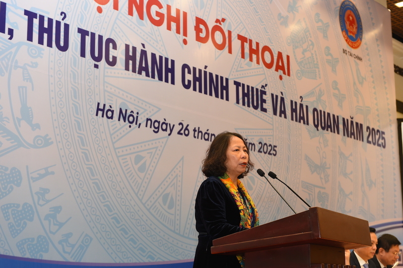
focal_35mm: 70
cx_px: 202
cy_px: 134
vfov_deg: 19.4
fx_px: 783
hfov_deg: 28.8
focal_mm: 70
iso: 800
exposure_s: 1/60
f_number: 7.1
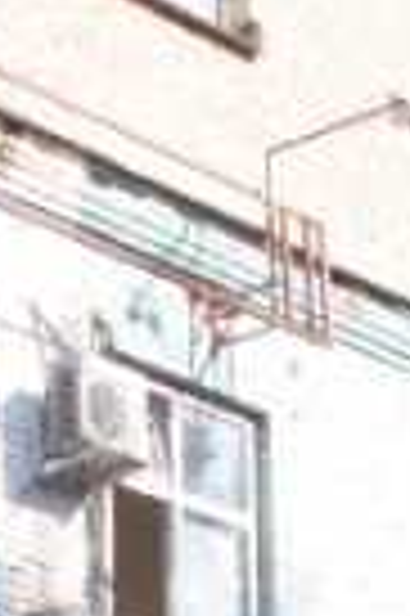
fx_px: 3459
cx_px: -207
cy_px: 998
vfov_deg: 9.8
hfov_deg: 6.7
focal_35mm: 202
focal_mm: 4.6
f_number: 8
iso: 80
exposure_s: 1/100
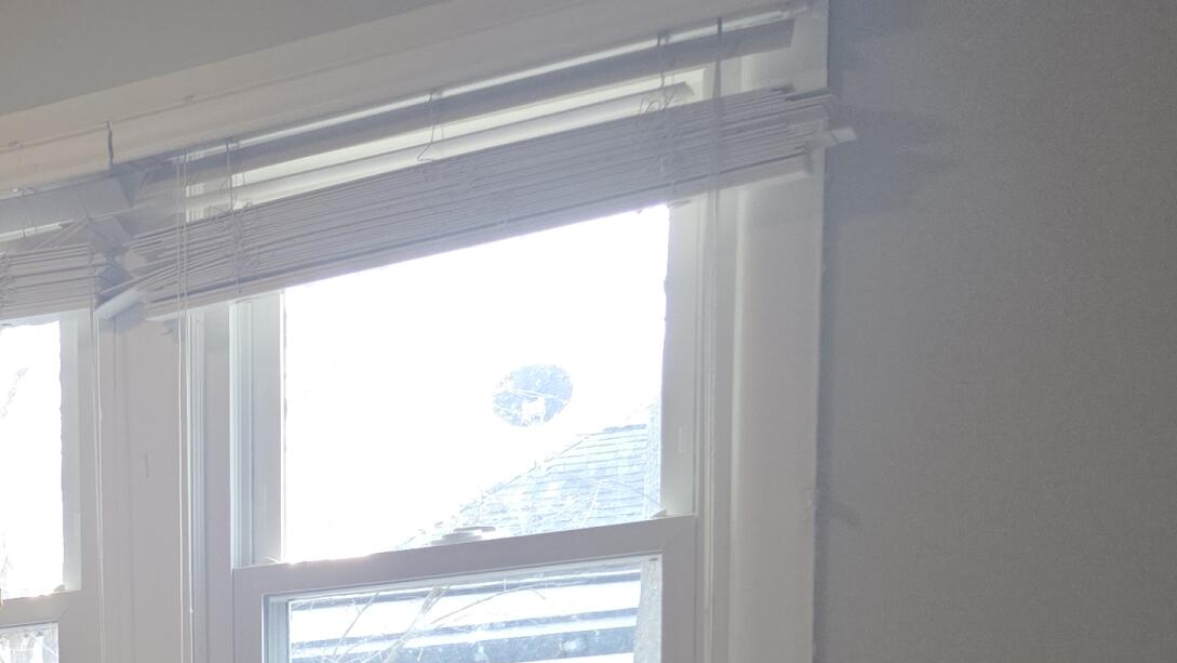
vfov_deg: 15.7
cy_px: 1078
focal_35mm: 69
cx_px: -186
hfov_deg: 27.4
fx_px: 2154
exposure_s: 1/180
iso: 125
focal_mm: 5.4
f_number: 1.8
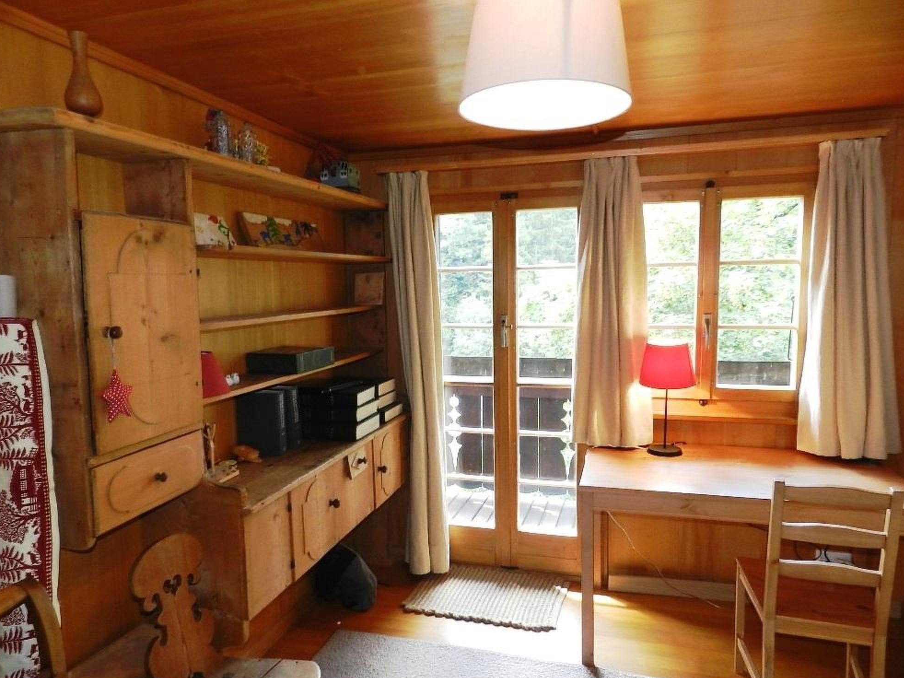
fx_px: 627
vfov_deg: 56.8
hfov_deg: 71.6
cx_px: 444
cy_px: 352
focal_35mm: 24
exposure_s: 1/30
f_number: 3.4
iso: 200
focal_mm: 4
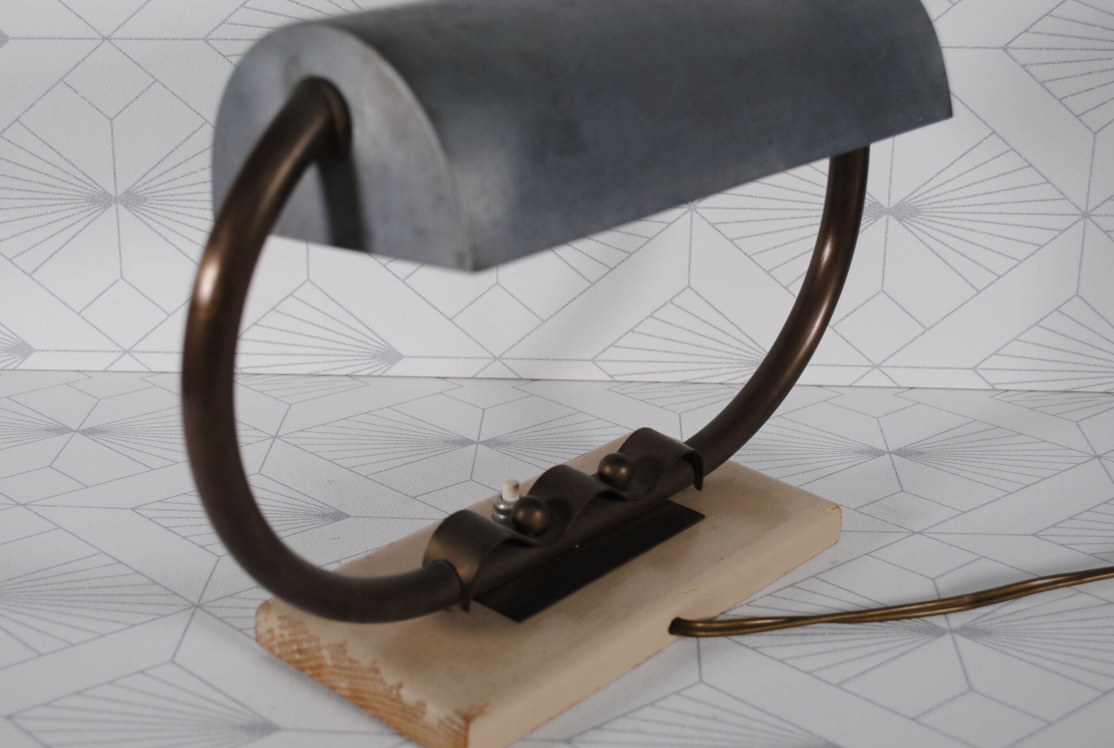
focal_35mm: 55
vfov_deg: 24.7
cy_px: 395
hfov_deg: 36.1
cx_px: 498
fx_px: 1706
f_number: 5.6
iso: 200
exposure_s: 1/125
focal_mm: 32
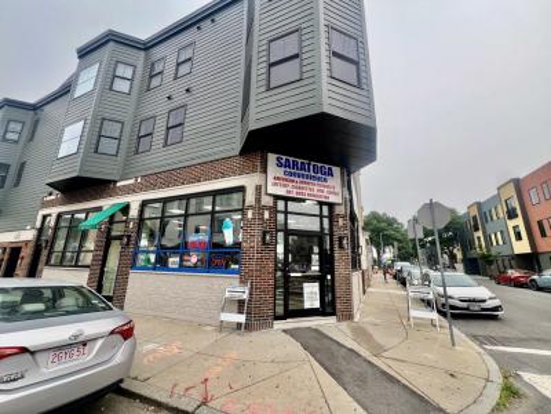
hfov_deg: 106.2
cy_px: 207
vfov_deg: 89.9
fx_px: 207
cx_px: 276
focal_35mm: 13
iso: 32
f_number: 1.8
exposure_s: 1/199
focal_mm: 1.57
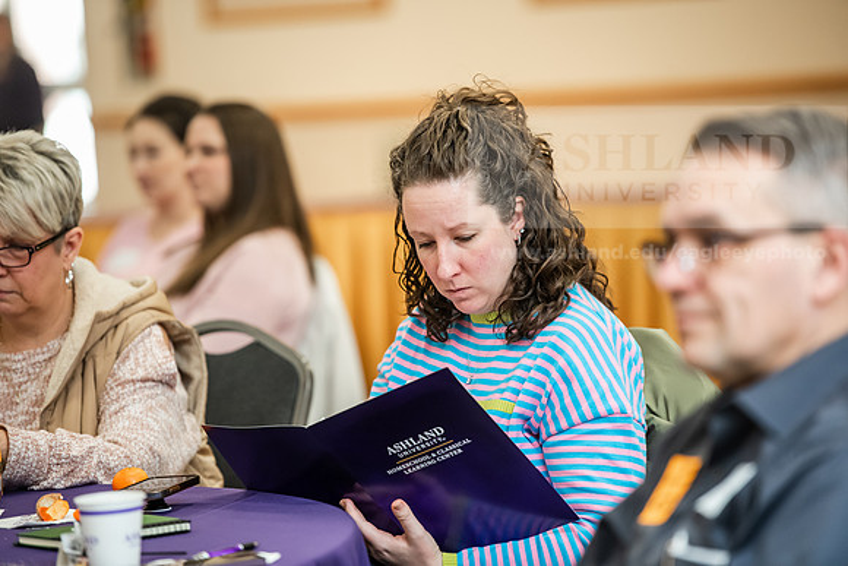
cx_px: 424
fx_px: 4241
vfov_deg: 7.6
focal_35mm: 180
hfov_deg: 11.4
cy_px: 283
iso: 2000
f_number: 3.2
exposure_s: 1/125
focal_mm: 180
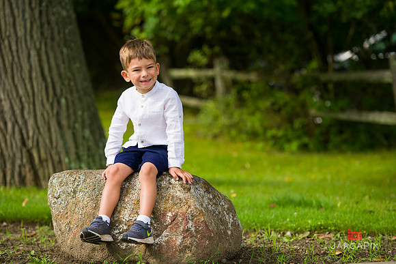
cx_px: 198
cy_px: 132
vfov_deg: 10.2
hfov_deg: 15.2
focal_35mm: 135
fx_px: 1485
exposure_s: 1/1600
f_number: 4
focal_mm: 135
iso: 200
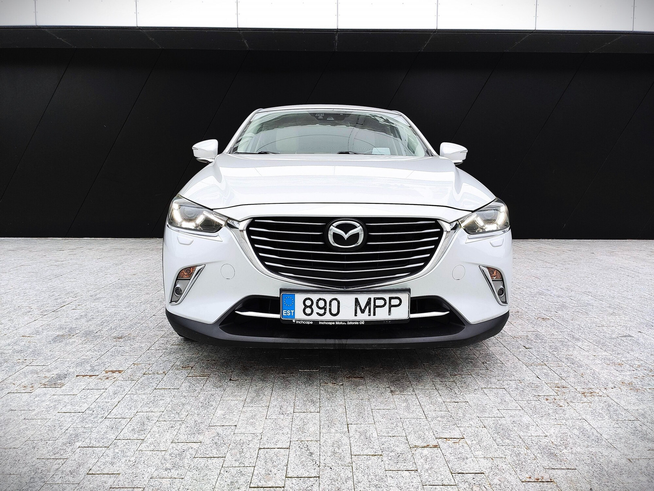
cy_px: 246
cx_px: 327
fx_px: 491
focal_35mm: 26
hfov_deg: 67.3
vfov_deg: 53.1
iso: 140
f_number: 1.75
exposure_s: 1/100
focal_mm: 4.77
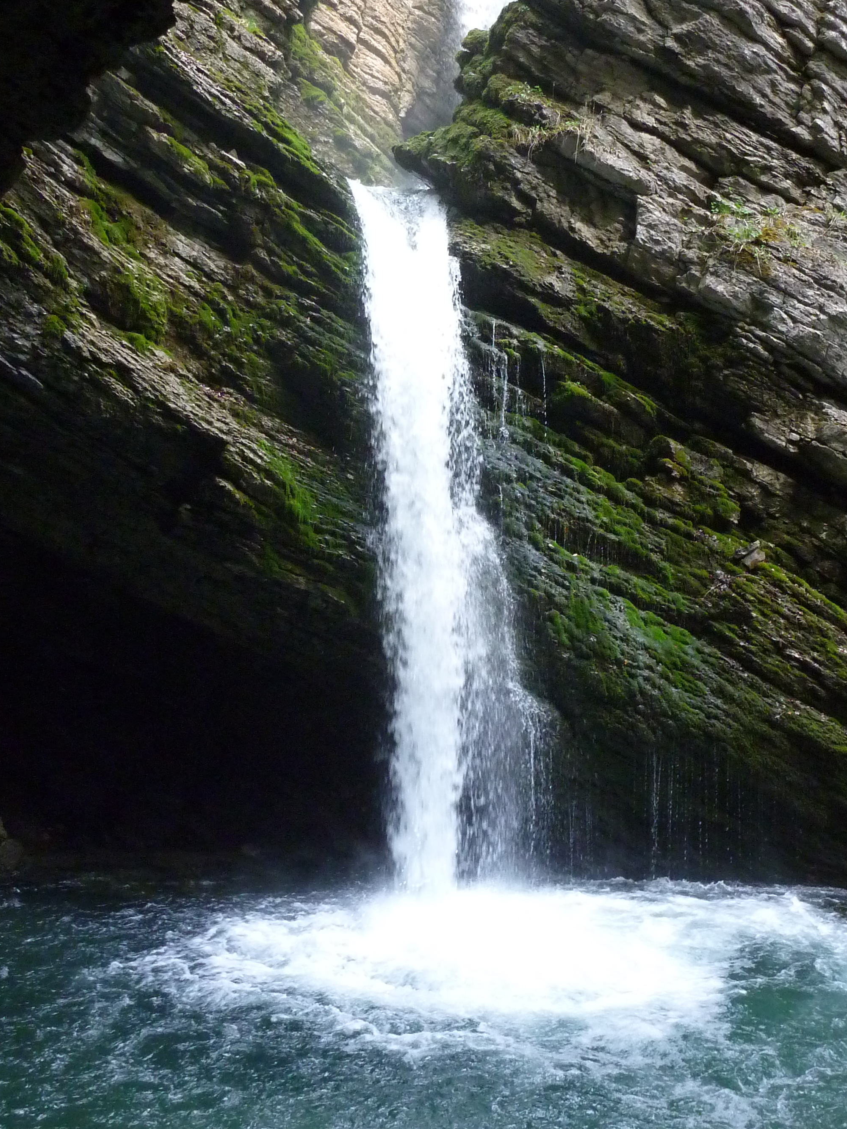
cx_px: 503
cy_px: 463
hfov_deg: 34.2
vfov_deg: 44.6
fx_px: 1370
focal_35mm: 42
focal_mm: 4.9
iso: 320
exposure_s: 1/125
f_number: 3.3
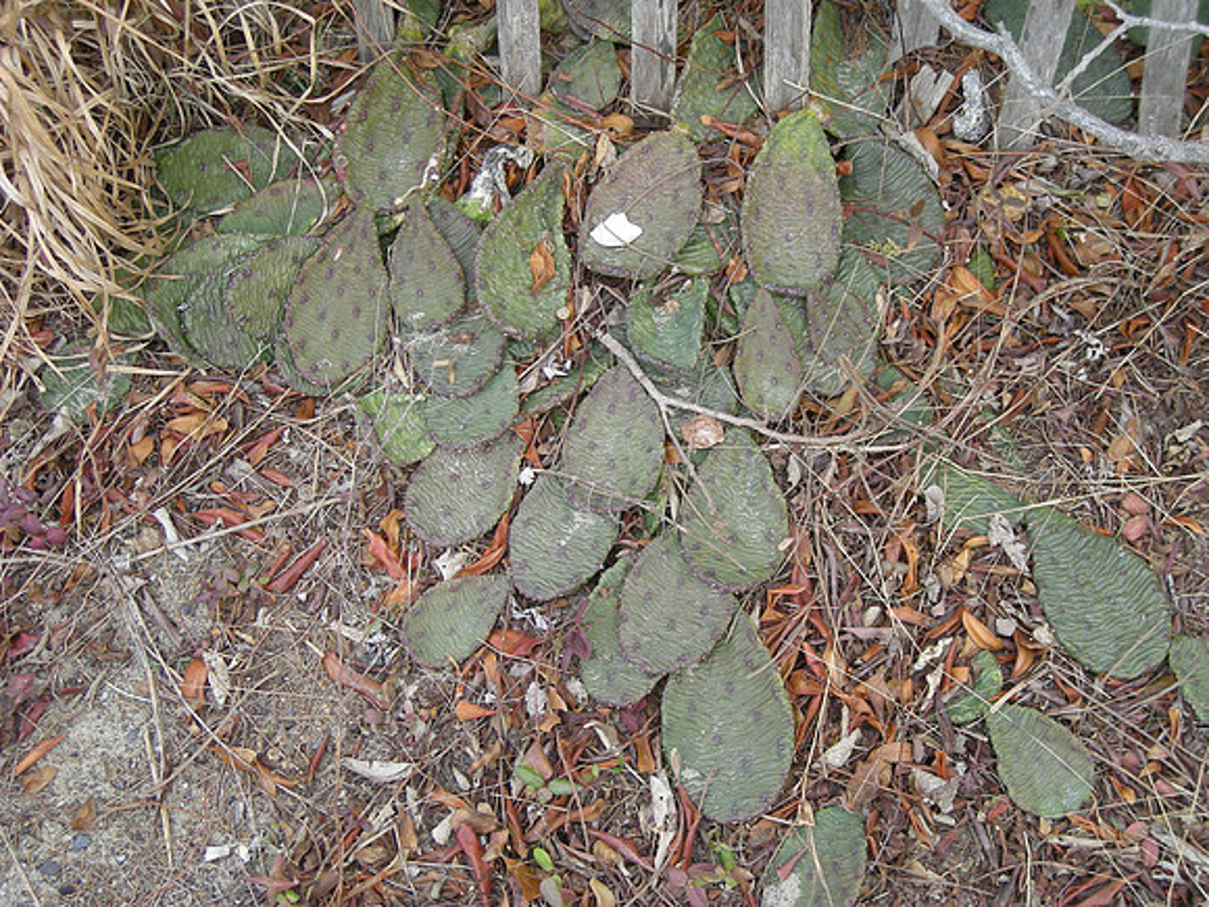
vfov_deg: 24.0
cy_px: 454
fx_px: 2130
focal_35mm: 61
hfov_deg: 31.7
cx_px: 604
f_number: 3.5
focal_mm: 9.9
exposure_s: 1/64
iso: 50
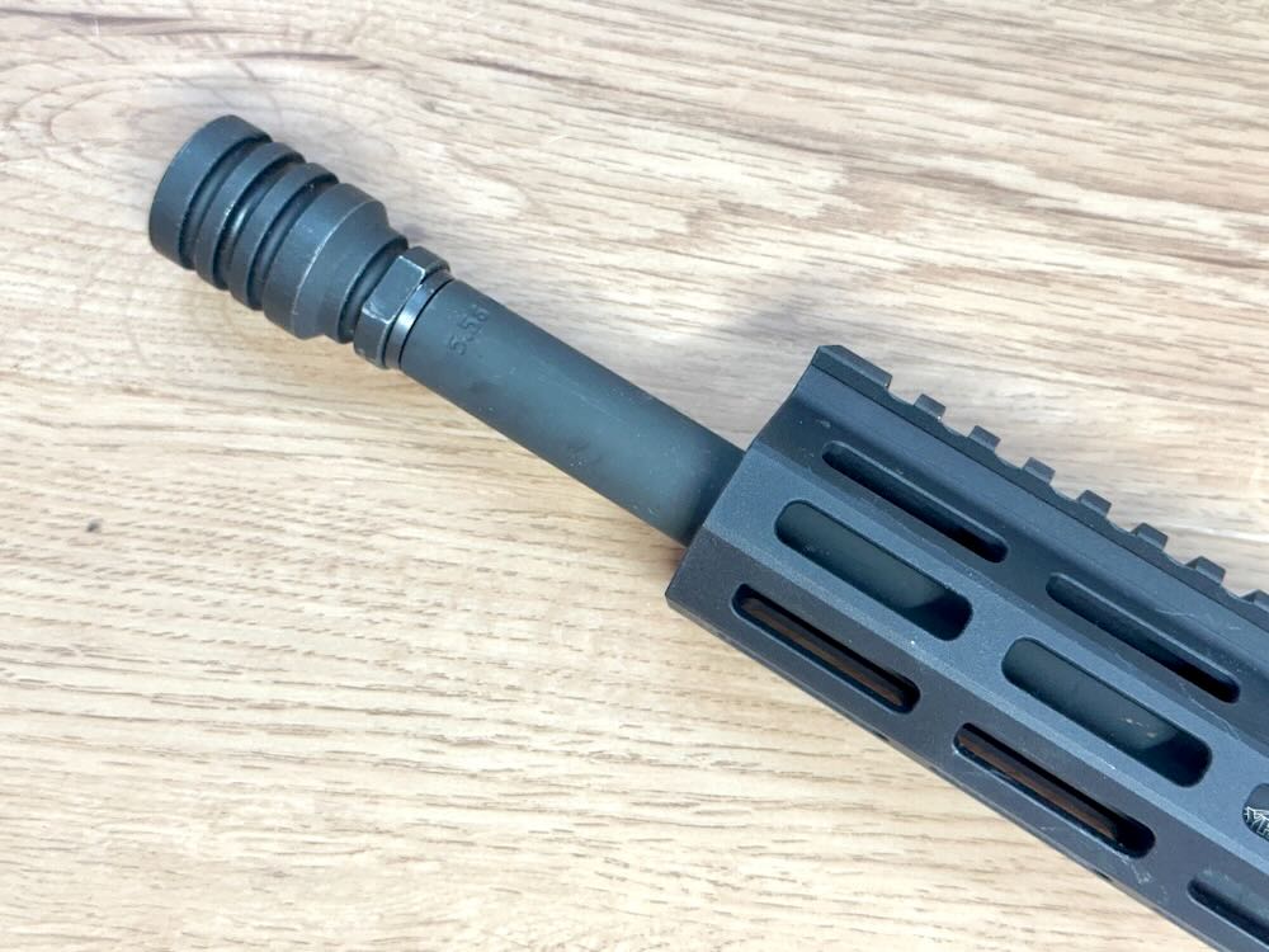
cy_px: 476
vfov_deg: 30.3
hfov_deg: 39.7
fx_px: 1760
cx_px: 634
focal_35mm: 48
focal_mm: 6.86
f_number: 1.78
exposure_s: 1/60
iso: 125
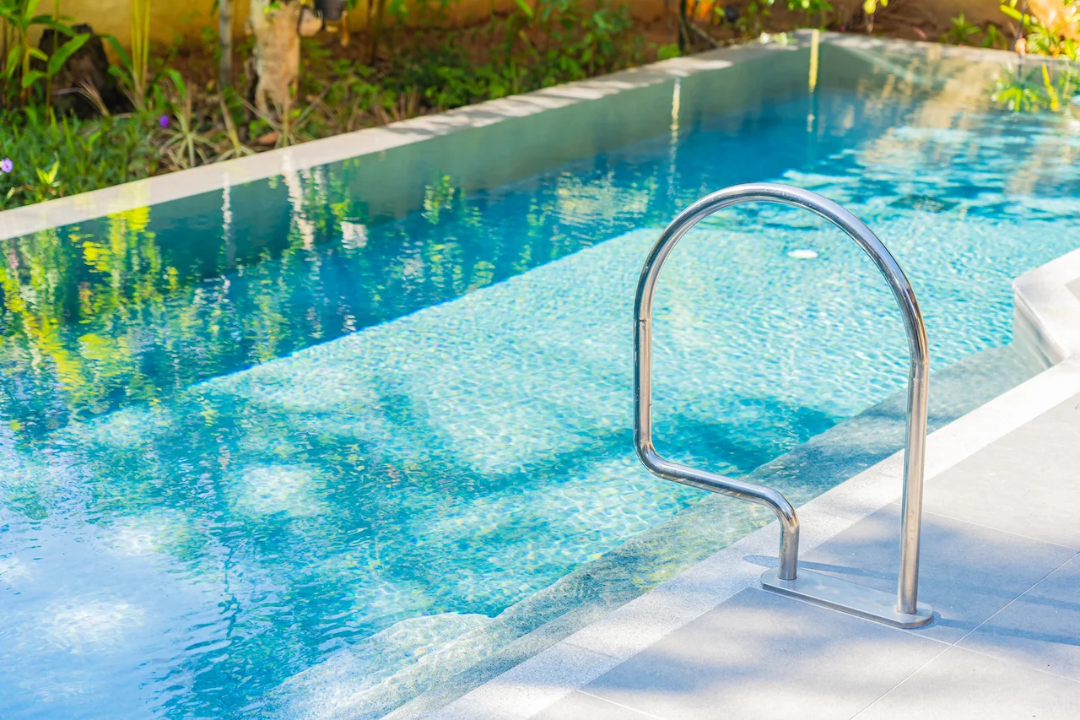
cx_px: 540
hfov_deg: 28.5
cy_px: 360
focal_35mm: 71
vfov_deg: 19.2
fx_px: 2130
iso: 100
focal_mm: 71
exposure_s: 1/250
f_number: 4
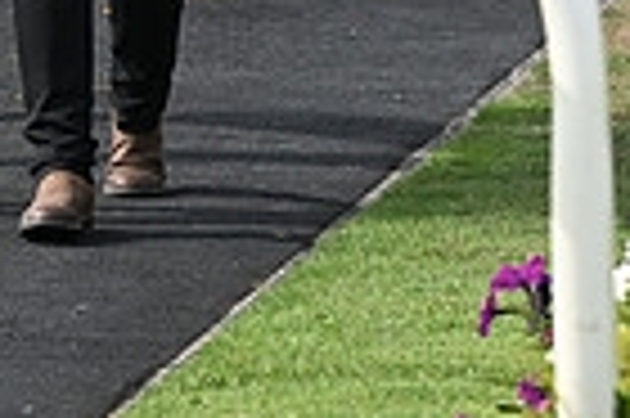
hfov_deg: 3.7
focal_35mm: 561
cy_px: -447
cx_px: 356
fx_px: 9806
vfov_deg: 2.4
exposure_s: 1/1250
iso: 400
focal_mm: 135
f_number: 5.6
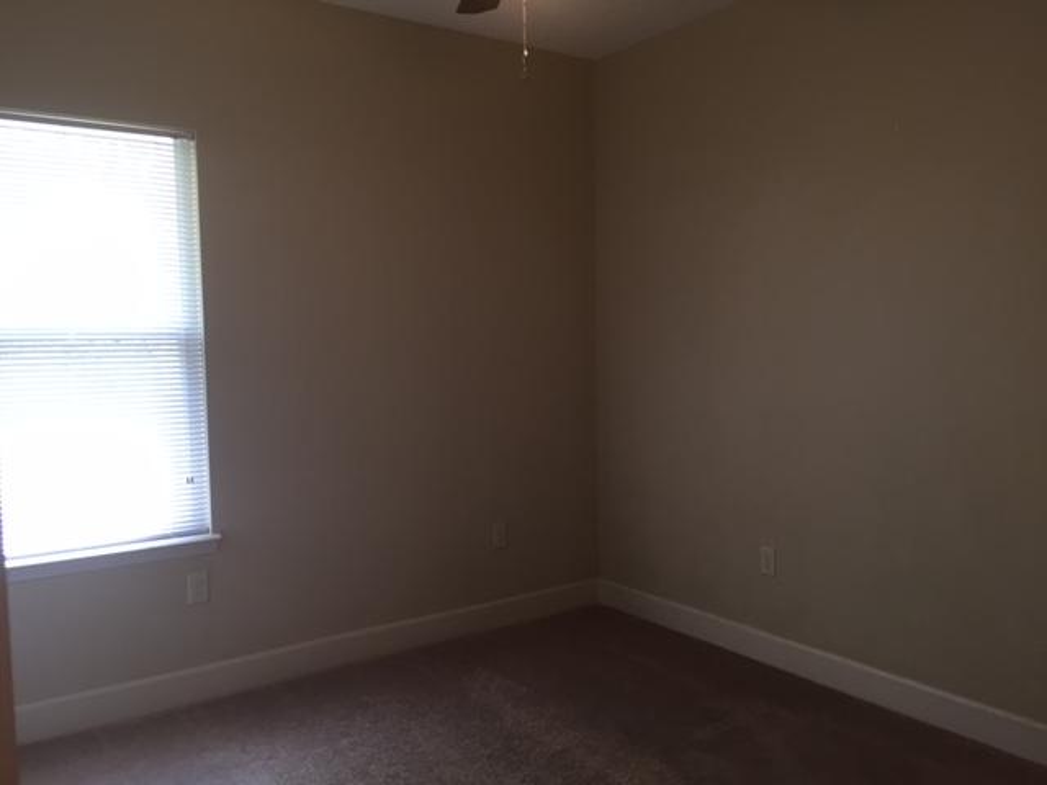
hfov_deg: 61.7
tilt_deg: -3.2
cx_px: 524
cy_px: 392
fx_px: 877
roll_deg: +1.1
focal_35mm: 29
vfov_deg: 48.2
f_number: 2.2
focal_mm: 4.15
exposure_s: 1/30
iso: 40
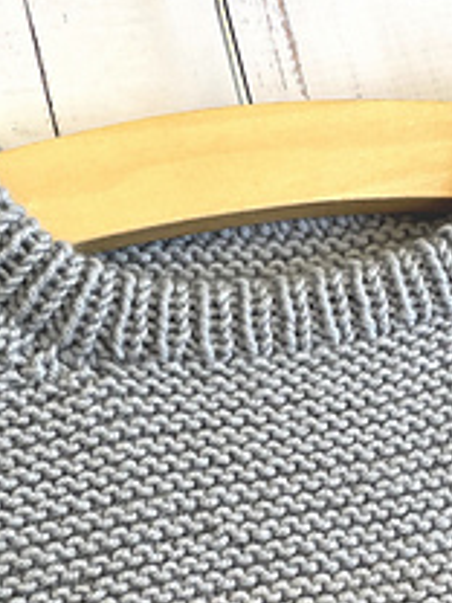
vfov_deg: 23.5
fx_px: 1393
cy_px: 586
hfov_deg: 18.3
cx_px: 359
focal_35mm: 80
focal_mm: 4.2
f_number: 1.6
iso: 40
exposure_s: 1/121
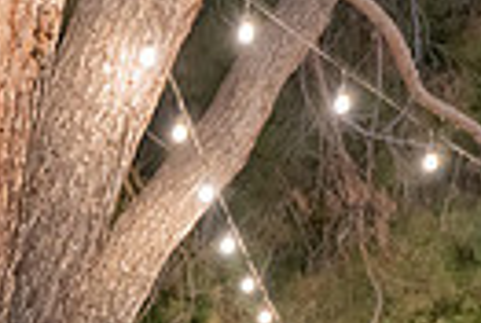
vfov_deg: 11.6
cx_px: -95
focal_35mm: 106
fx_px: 1420
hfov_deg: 18.3
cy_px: 648
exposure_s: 1/50
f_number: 2.8
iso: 2000
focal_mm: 24
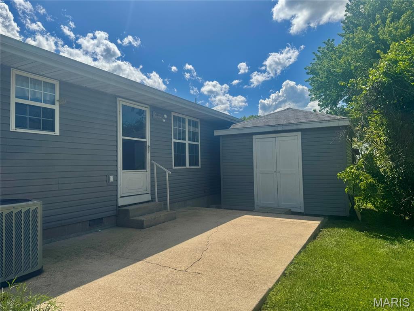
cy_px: 156
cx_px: 207
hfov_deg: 71.6
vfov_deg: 56.8
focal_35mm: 24
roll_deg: +0.3
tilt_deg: +2.5
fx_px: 287
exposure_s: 1/7092
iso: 80
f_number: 1.78
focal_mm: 6.76
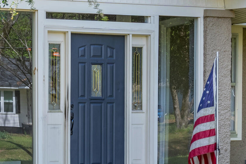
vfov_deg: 11.2
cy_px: 87
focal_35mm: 122
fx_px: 834
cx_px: -41
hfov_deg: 16.2
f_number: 9
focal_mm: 35
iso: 800
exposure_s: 1/80
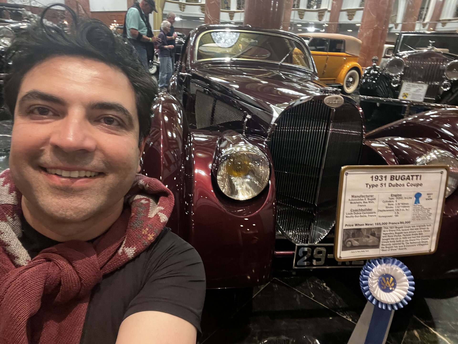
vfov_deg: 58.9
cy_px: 172
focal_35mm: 23
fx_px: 304
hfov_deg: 73.9
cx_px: 229
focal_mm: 2.71
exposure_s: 1/30
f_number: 2.2
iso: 400
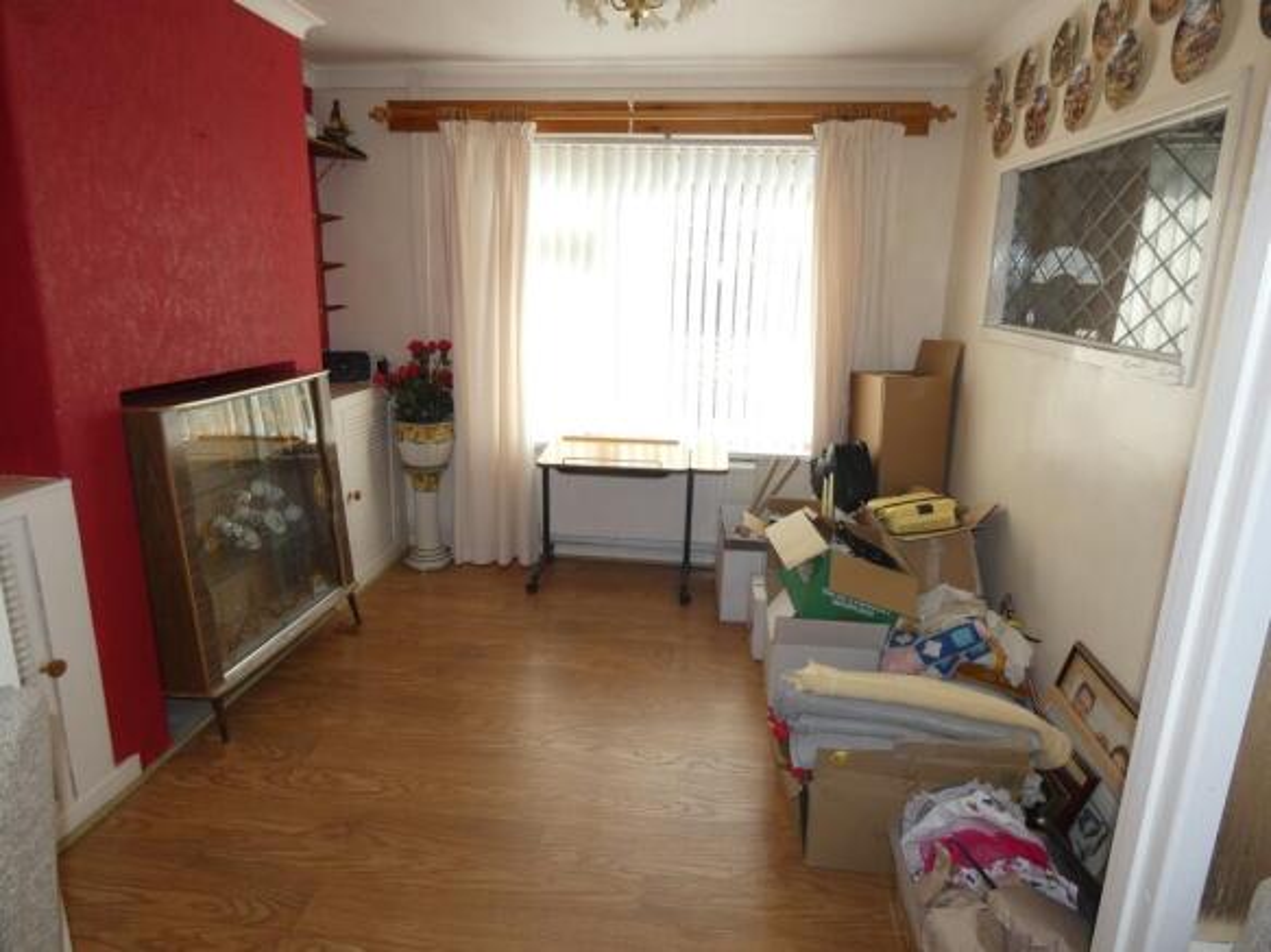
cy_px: 476
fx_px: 734
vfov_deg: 66.0
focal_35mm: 20
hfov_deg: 81.8
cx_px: 636
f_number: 2.8
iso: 80
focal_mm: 3.6
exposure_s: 1/200
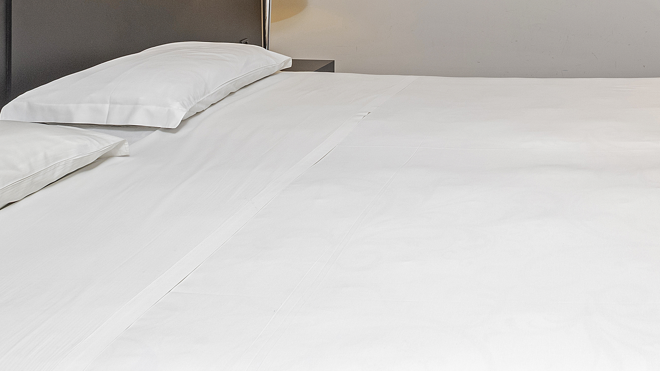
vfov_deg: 25.7
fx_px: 717
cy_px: -84
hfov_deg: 46.0
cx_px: 556
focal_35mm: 41
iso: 400
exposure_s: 1/6
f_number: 11
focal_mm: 17
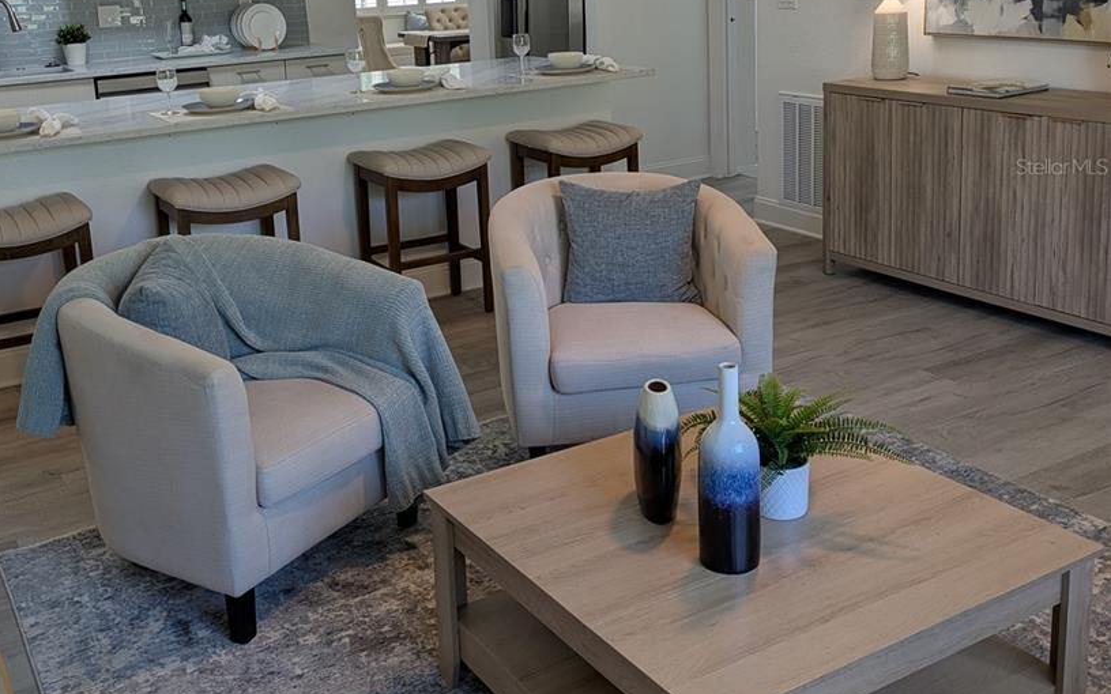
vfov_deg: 32.1
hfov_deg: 50.3
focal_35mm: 39
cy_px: 166
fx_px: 1181
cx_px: 499
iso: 69
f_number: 1.89
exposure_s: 1/120
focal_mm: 5.43
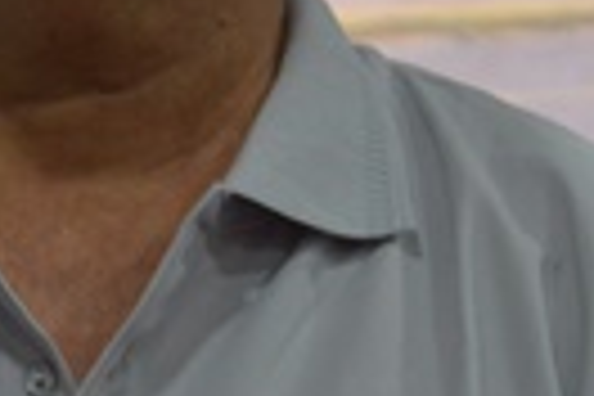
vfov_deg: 4.2
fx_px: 5395
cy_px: 52
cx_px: 45
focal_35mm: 327
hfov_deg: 6.3
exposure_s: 1/40
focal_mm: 48
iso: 400
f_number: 4.8
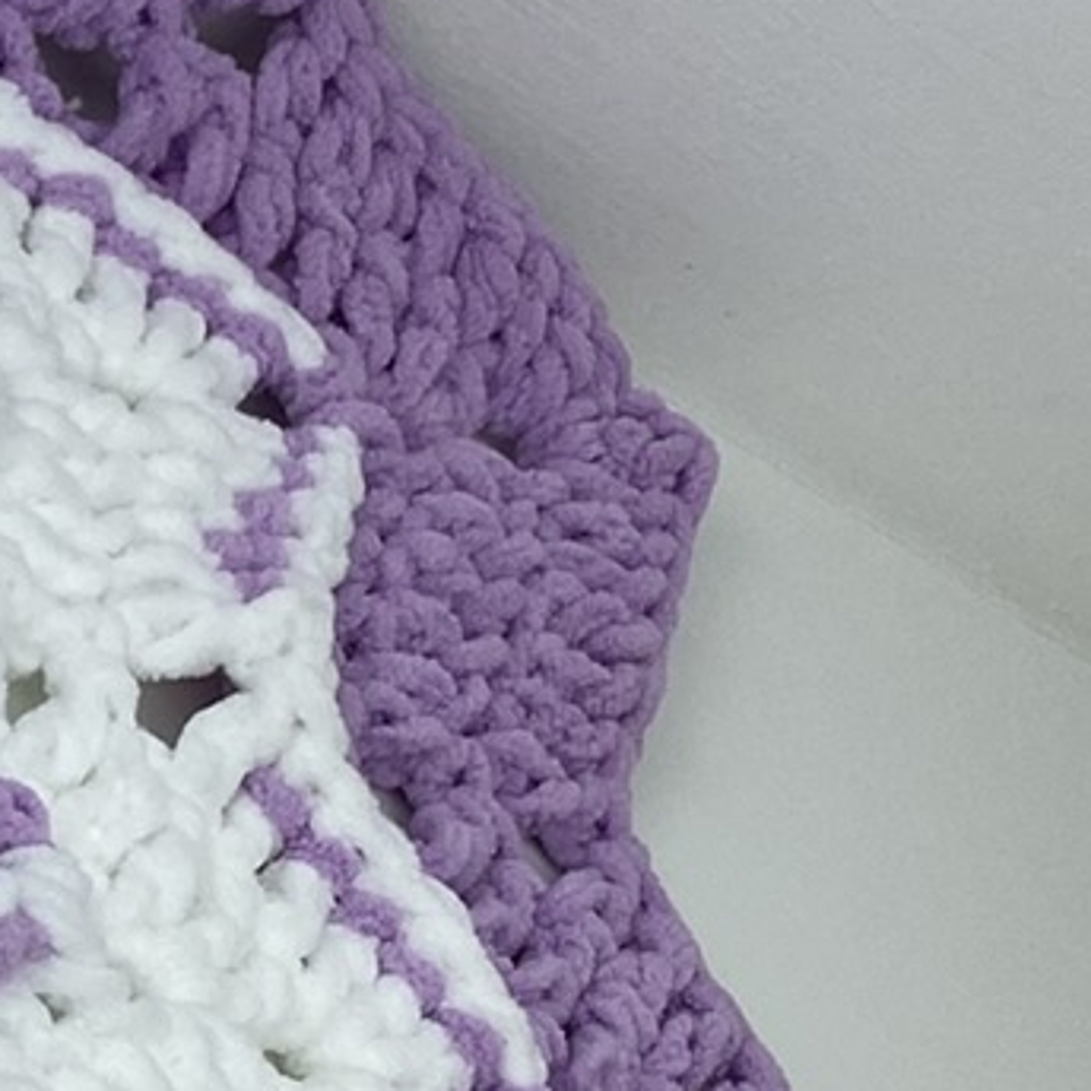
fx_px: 4885
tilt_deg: -45.6
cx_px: -983
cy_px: 612
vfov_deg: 12.7
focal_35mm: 137
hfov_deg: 11.6
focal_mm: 4.25
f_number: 1.8
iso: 32
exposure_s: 1/483
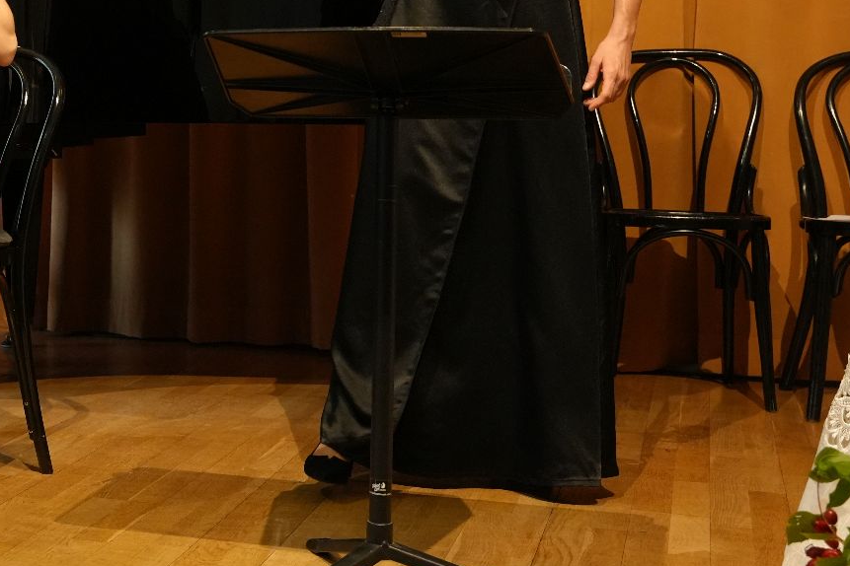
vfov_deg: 18.6
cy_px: 67
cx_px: -112
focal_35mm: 72
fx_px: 1700
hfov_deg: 25.7
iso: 3200
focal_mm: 31
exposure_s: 1/160
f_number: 4
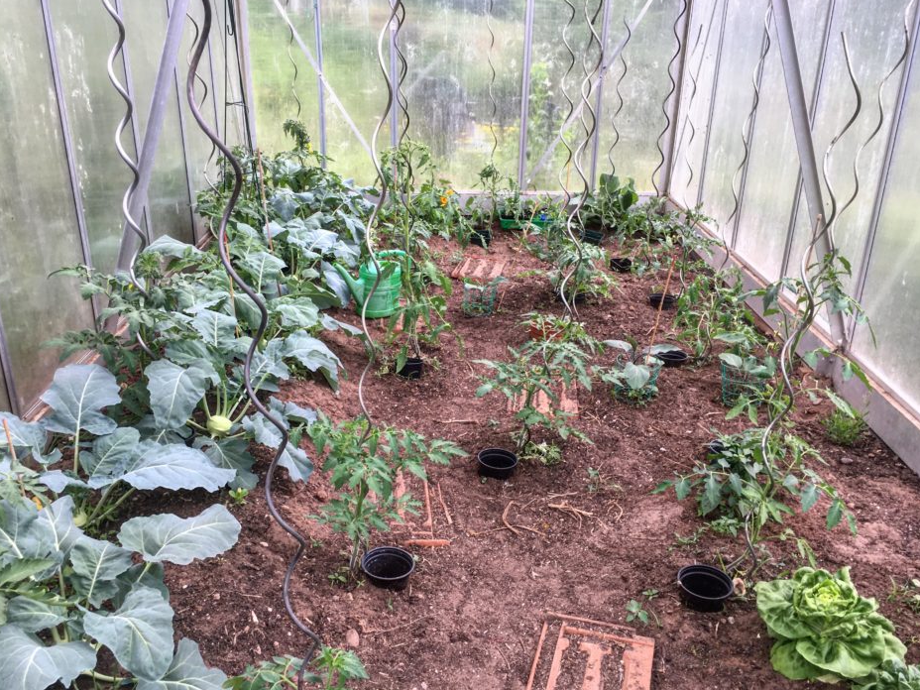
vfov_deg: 44.1
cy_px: 372
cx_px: 424
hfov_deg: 56.8
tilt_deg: -23.8
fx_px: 850
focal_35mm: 32
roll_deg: -0.1
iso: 25
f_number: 2.2
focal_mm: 4.15
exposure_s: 1/100
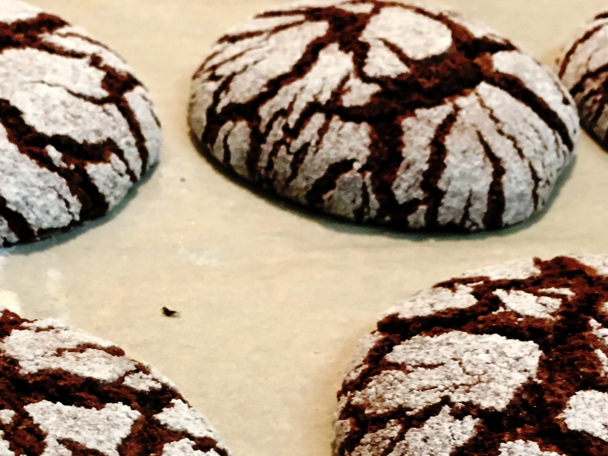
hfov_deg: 29.2
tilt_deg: -39.9
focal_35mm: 66
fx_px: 1159
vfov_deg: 22.0
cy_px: 352
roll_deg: -3.5
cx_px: 195
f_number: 2.2
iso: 125
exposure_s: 1/30
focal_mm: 4.15
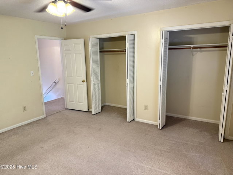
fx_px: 162
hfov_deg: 71.6
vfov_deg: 56.9
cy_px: 88
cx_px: 116
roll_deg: +1.3
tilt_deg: -11.2
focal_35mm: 24
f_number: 1.78
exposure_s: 1/60
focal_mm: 6.76
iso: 200
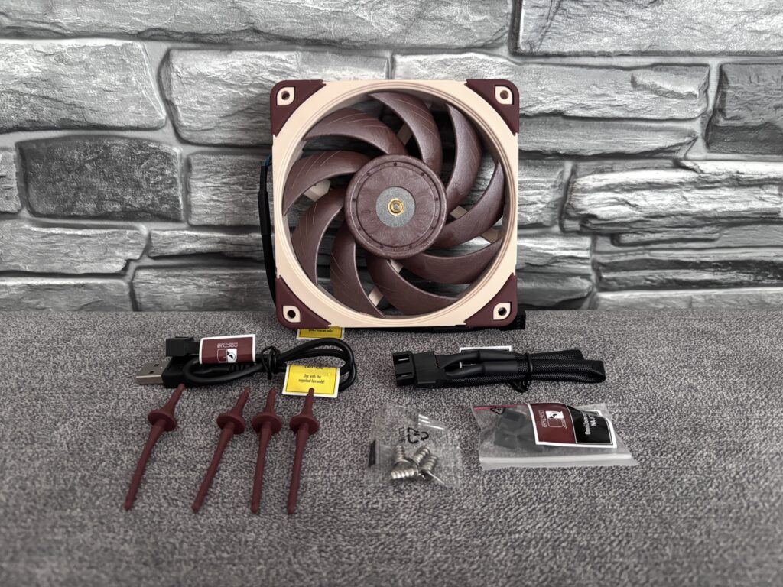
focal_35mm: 26
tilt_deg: -30.7
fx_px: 588
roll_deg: -0.5
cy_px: 294
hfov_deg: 67.3
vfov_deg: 53.1
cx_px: 392
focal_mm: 5.96
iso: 640
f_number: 1.6
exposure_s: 1/40
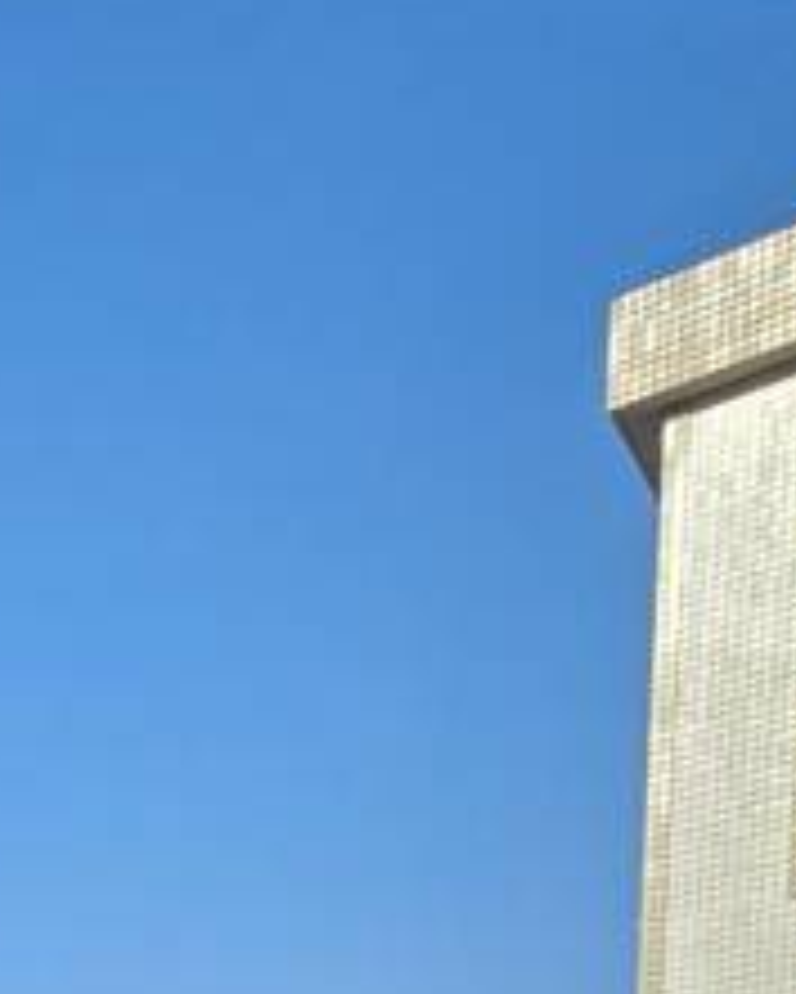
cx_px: -769
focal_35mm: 62
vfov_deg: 20.1
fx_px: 1825
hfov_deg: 17.8
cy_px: 1867
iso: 50
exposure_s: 1/1606
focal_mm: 2.2
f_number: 2.2
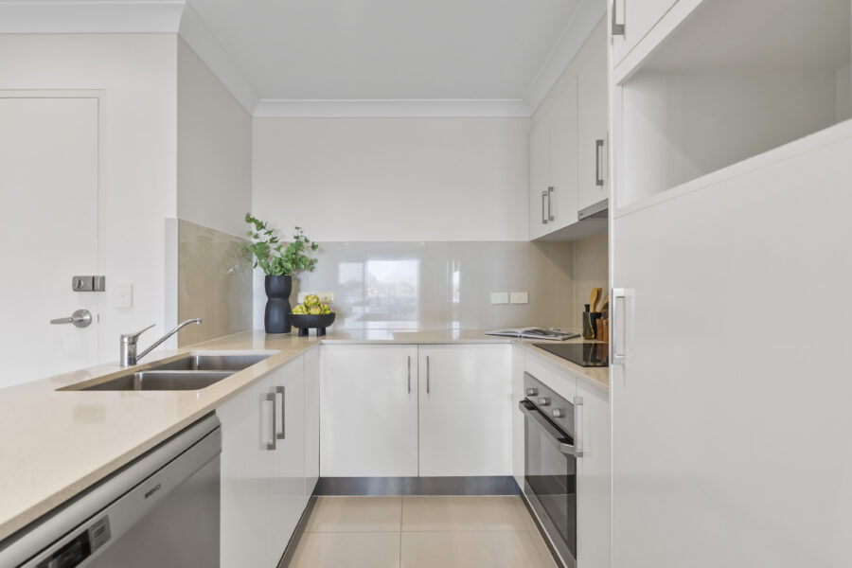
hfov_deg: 96.7
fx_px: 379
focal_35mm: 16
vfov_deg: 73.7
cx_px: 426
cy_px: 284
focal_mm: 16
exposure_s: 1/4
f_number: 7.1
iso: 800
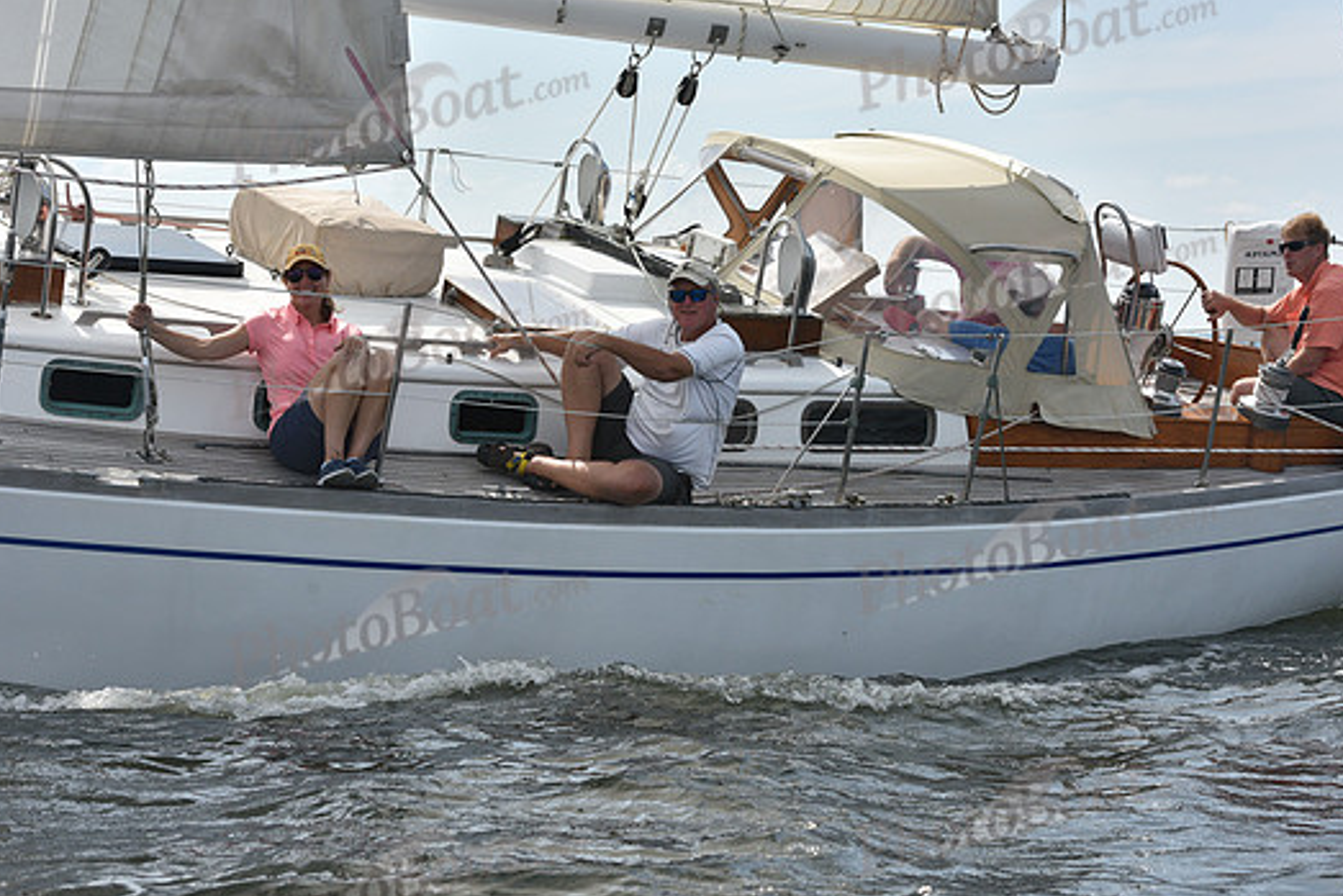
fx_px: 3806
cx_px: 724
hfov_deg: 20.0
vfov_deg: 13.4
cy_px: 451
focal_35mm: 102
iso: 320
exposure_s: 1/1250
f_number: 8
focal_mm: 92
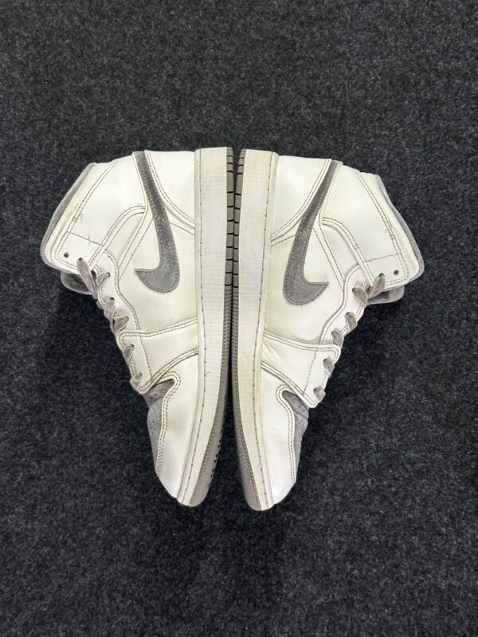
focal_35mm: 48
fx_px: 883
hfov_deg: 30.3
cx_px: 239
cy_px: 318
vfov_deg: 39.6
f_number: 1.78
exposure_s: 1/50
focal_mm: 6.86
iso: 125
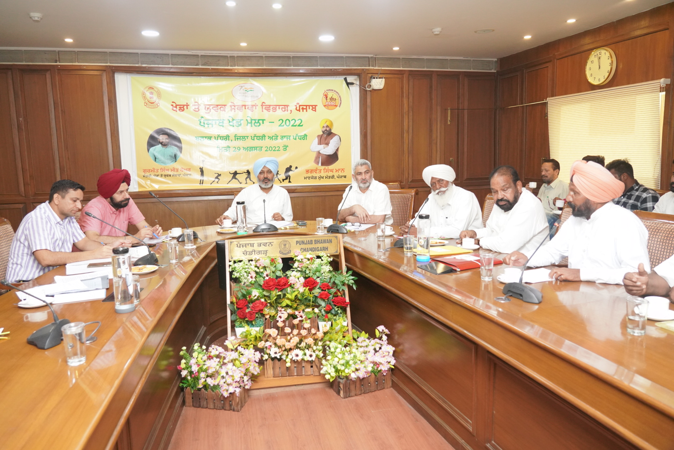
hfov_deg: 69.4
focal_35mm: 26
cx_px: 337
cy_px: 225
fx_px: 487
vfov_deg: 49.6
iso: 5000
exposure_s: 1/160
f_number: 4
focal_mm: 26
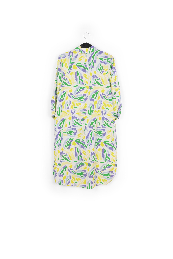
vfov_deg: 49.6
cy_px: 128
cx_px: 86
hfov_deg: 34.2
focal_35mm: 39
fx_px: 281
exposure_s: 1/125
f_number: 13
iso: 100
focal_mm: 38
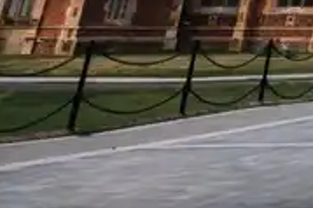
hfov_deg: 12.7
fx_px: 990
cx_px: 803
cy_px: -421
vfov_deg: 9.4
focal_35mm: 114
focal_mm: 11.5
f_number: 22
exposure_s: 1/4
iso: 100
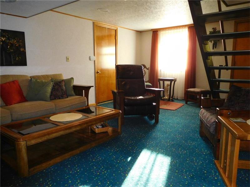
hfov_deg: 69.4
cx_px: 125
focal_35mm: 25
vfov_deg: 54.9
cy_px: 94
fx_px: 181
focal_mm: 4.5
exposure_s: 1/30
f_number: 3.4
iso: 360
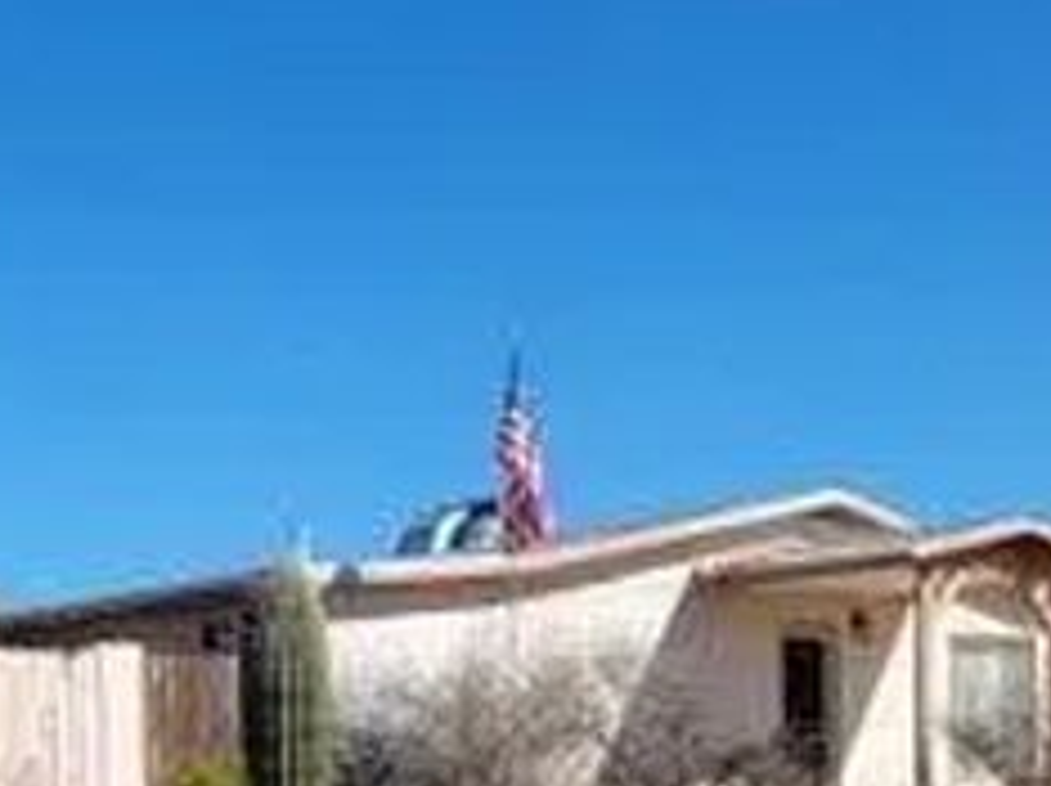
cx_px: 373
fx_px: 1729
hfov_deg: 33.6
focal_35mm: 57
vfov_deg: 24.1
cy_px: 840
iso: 50
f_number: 2.2
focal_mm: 2.2
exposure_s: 1/1983
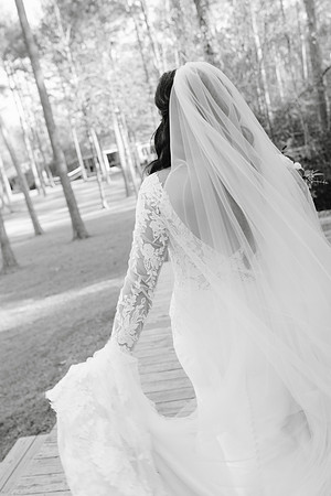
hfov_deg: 37.9
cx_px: 166
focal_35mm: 35
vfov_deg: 54.4
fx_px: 483
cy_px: 248
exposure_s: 1/200
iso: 400
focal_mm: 35
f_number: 4
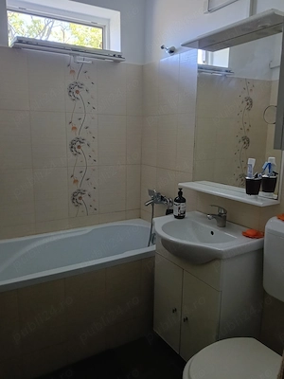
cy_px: 190
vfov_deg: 65.3
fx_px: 295
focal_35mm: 27
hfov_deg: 51.4
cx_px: 142
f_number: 1.8
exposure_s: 1/33.3
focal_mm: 3.98
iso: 1000
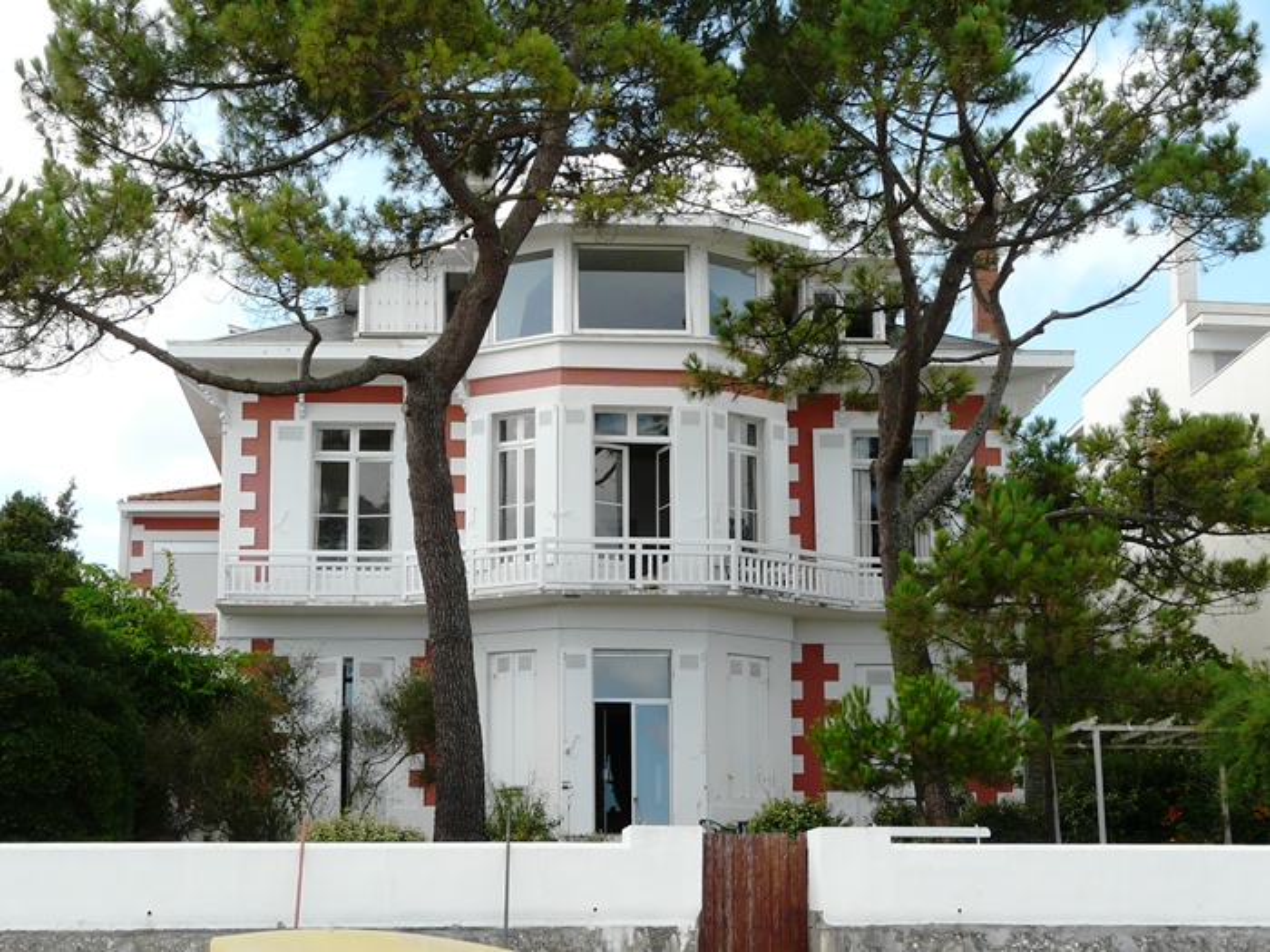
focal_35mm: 66
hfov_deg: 29.4
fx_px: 2421
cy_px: 476
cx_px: 635
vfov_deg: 22.3
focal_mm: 8.5
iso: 100
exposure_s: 1/200
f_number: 5
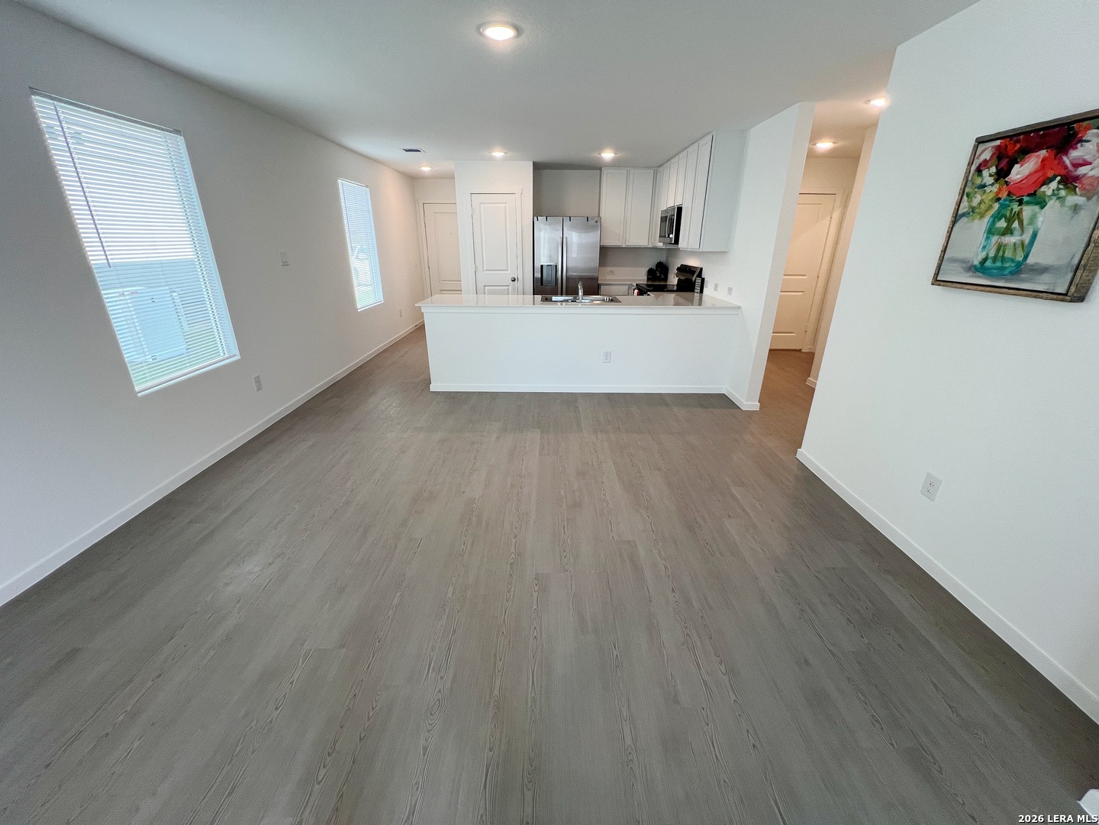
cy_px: 412
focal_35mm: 13
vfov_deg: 89.9
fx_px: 413
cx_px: 550
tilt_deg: -21.8
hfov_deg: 106.2
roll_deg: -0.6
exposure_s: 1/120
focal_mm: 1.57
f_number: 1.8
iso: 125
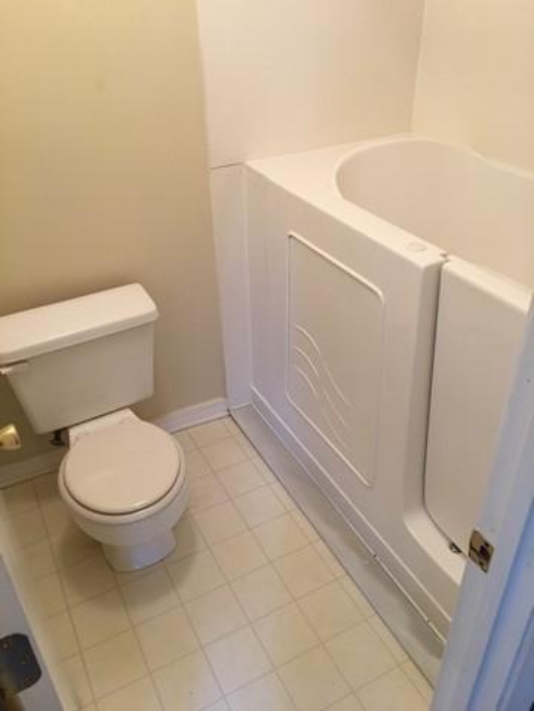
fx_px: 596
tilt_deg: -30.8
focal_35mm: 29
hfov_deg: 48.2
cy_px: 356
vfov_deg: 61.7
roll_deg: +0.9
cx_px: 267
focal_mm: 4.15
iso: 50
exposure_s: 1/15
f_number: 2.2
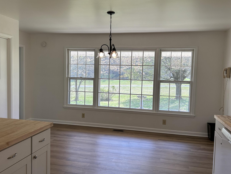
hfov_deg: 58.4
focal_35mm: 31
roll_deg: -0.9
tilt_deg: -4.5
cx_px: 116
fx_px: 207
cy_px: 88
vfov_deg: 45.4
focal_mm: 5.7
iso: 50
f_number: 1.5
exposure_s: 1/361
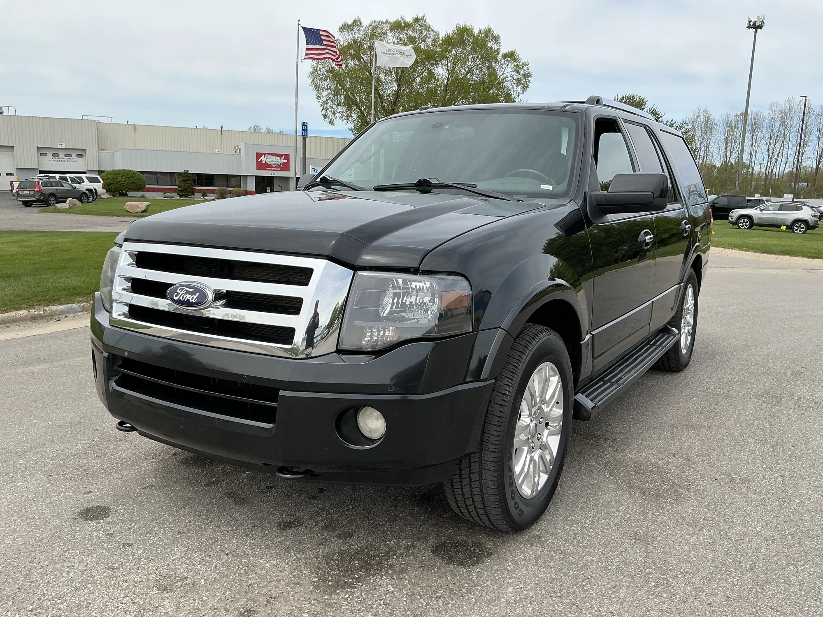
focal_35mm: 28
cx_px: 412
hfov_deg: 63.4
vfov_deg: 49.7
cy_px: 308
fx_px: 666
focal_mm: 3
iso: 25
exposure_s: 1/1377
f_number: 1.8
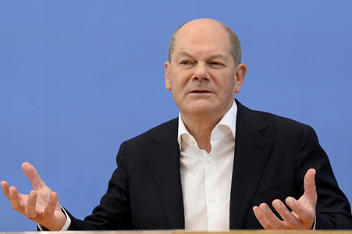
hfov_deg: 18.6
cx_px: 176
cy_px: 117
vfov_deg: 12.4
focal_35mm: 110
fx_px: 1075
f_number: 6.3
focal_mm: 110
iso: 5000
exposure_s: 1/800
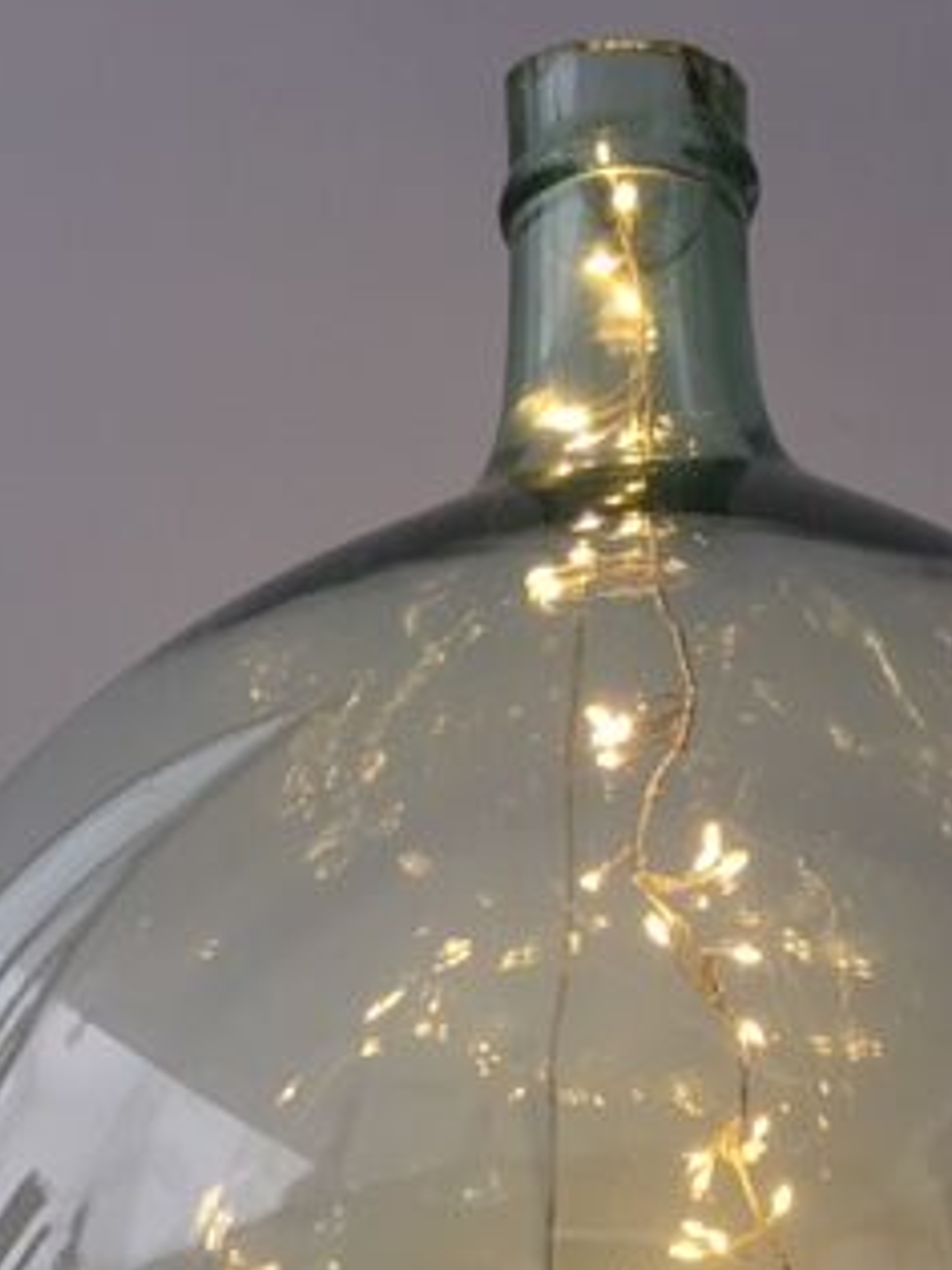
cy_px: 1250
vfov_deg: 30.5
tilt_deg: -3.6
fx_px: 2165
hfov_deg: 24.7
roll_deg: +0.5
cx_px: 637
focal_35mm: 59
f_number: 2.2
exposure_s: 1/33
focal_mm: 4.15
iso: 25
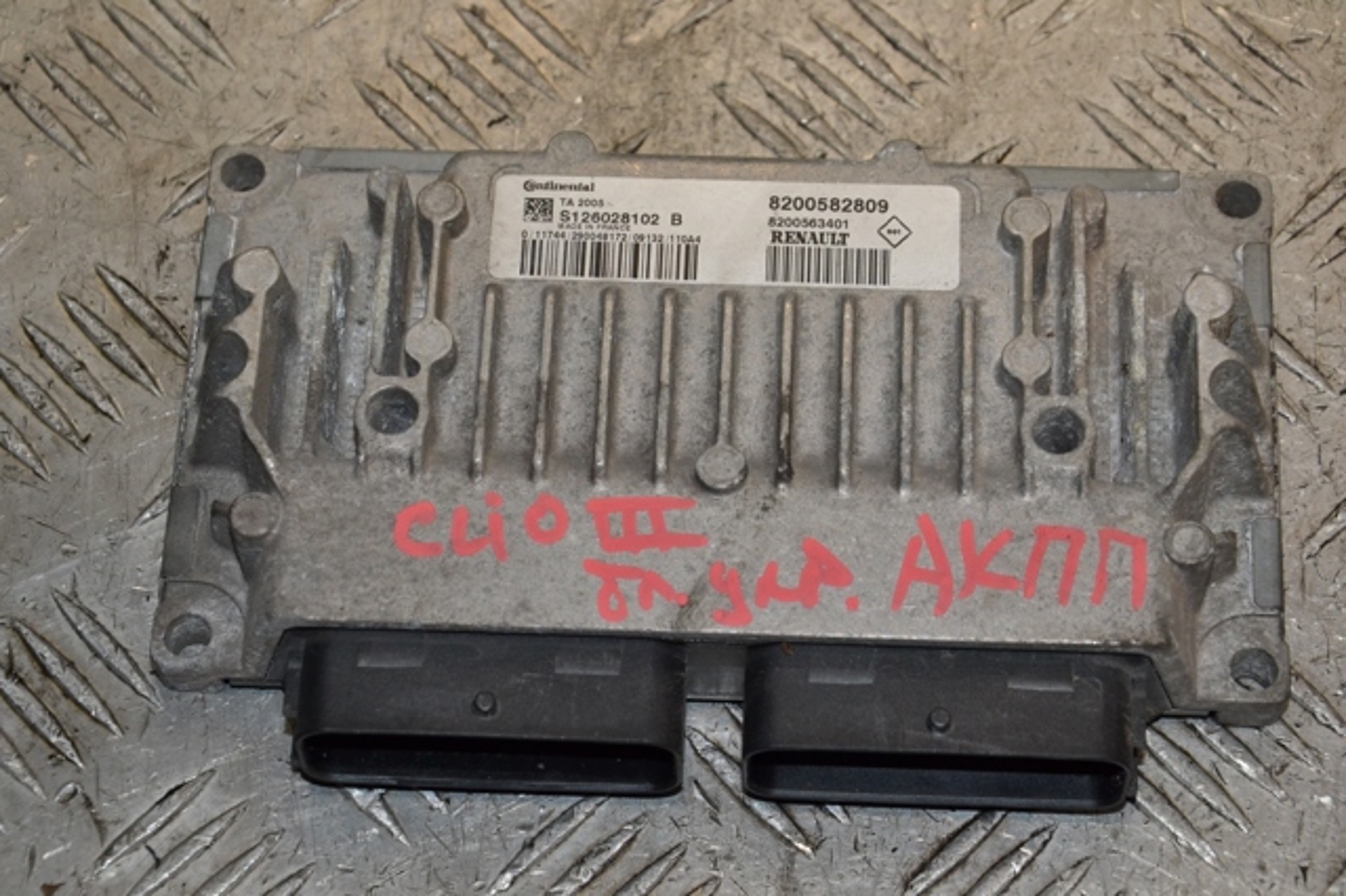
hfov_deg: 19.5
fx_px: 3924
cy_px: 448
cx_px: 673
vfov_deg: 13.0
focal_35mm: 105
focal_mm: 70
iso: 800
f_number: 8
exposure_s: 1/200
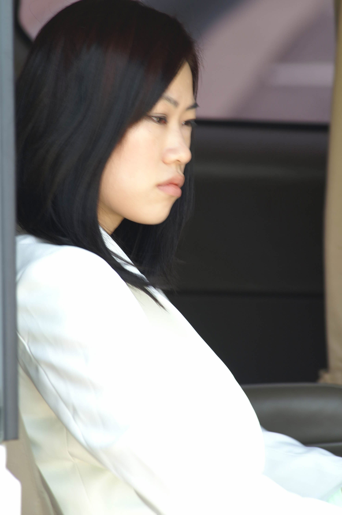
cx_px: 171
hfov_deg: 4.6
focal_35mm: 300
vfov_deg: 6.9
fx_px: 4283
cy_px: 258
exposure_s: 1/40
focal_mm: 200
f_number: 6.3
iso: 100
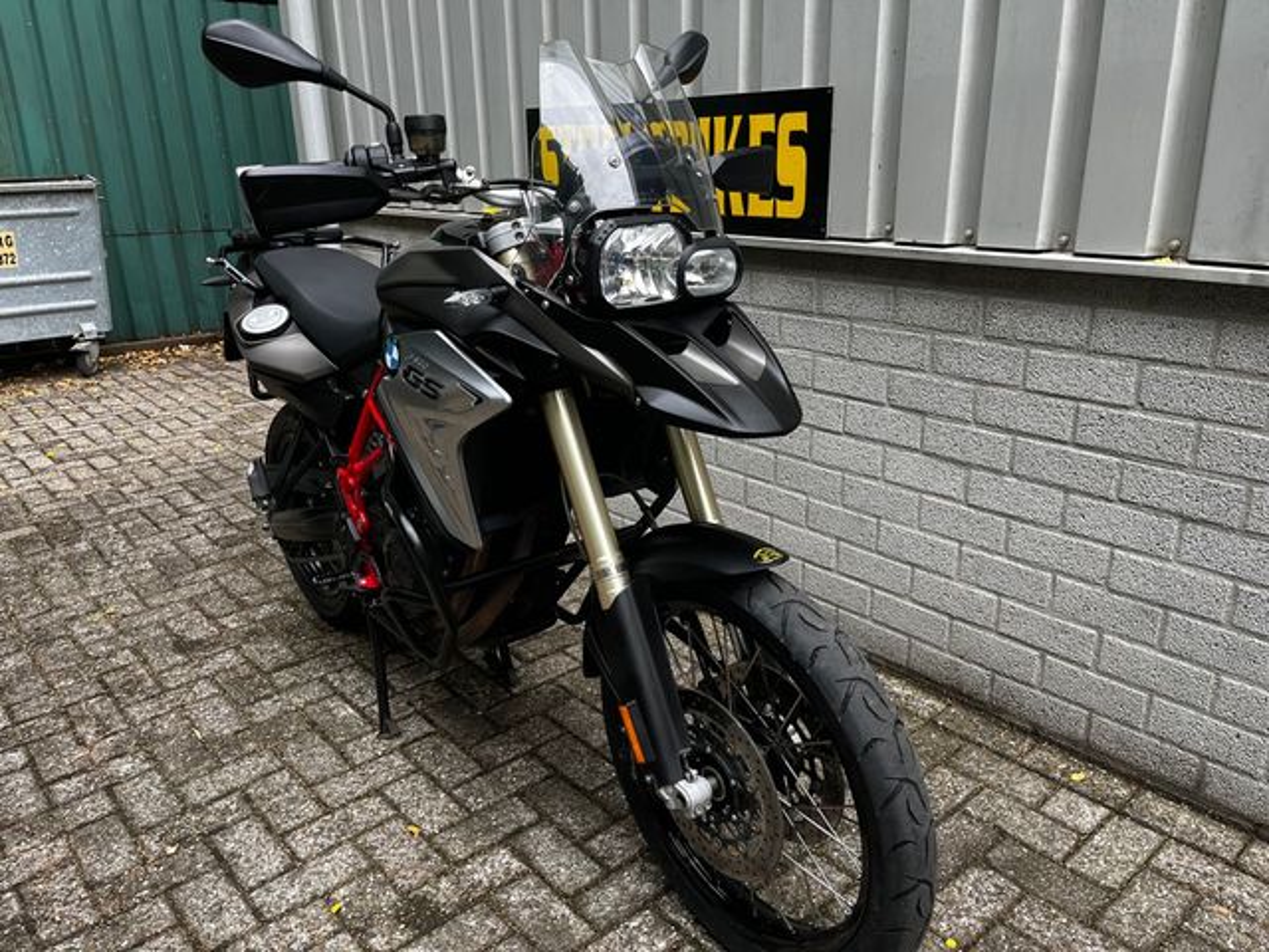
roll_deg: +1.1
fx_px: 953
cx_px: 634
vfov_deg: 53.1
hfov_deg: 67.3
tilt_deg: -18.7
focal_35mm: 26
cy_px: 476
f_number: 1.6
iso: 40
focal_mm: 5.1
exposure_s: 1/122
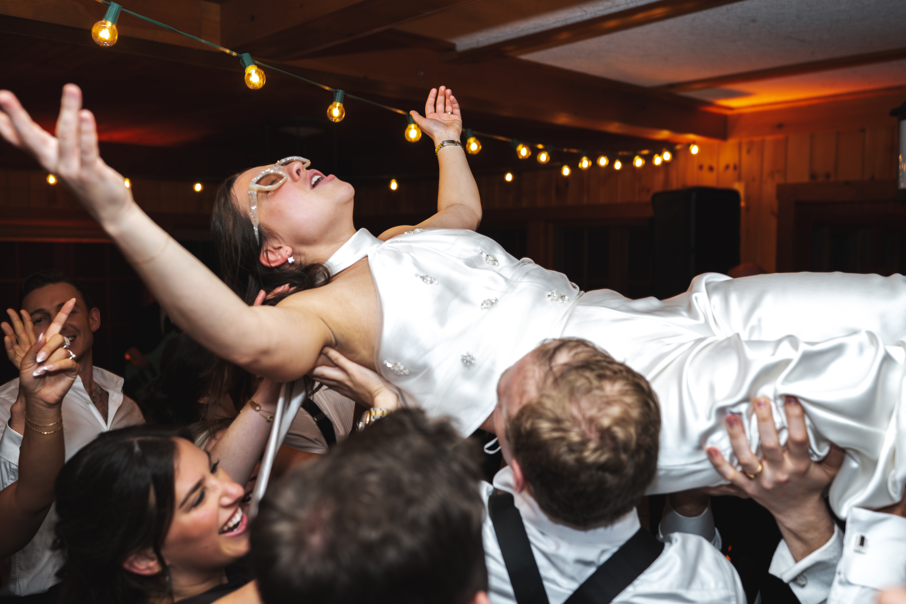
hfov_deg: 54.4
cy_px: 302
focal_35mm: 35
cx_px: 453
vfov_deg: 37.9
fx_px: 881
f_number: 3.2
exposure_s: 1/200
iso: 2500
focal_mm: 35
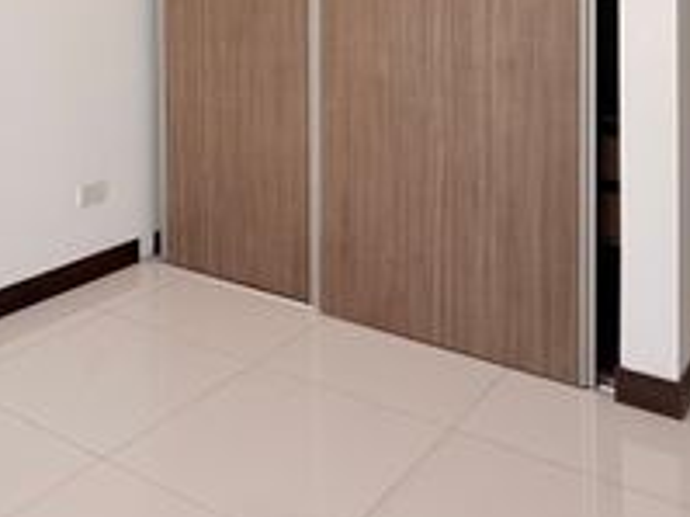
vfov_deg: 29.3
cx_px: 243
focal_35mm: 45
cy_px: -42
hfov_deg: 41.7
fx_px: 896
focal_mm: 2.22
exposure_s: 1/99
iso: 80
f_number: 2.2
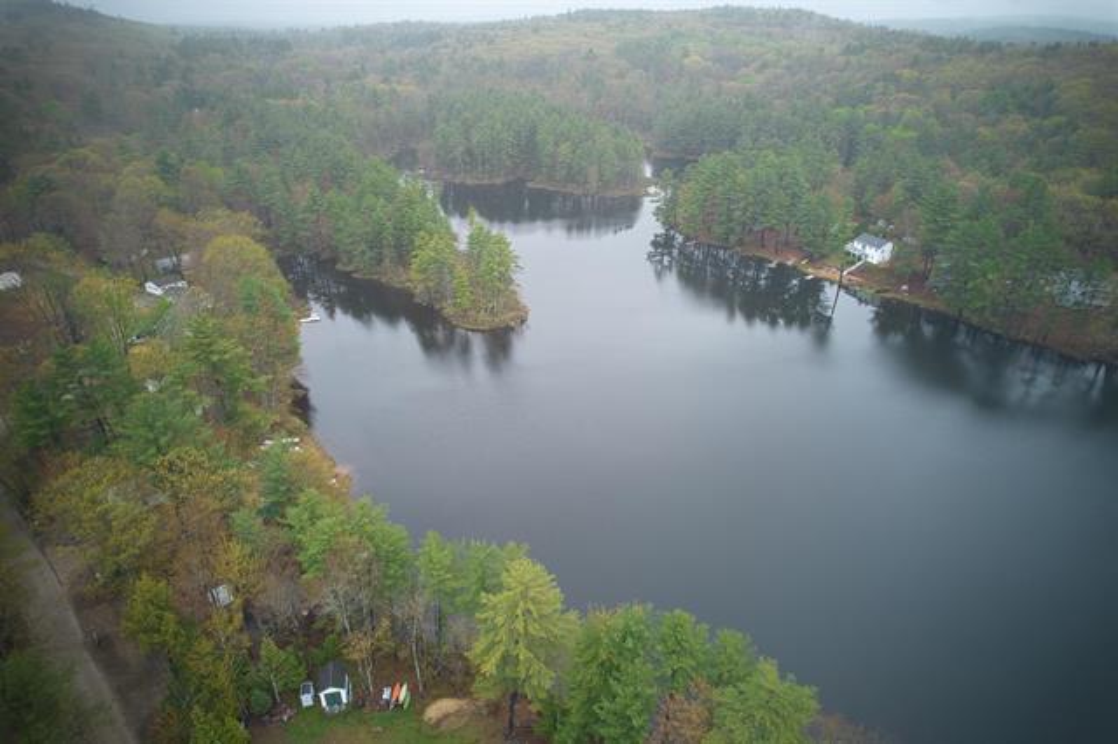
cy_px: 372
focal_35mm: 22
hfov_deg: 78.6
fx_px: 683
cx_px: 559
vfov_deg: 57.2
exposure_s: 1/50
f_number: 2.8
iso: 100
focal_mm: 8.38
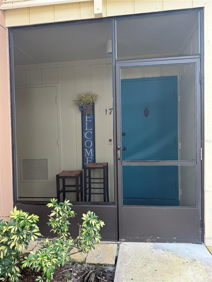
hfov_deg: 56.8
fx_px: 196
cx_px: 106
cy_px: 141
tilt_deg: -1.0
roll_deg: +0.7
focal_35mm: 24
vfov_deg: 71.6
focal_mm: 6.76
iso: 64
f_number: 1.78
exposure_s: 1/162
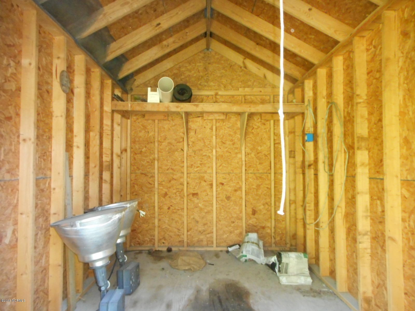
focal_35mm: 25
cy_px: 156
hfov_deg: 69.4
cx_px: 208
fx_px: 300
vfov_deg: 54.9
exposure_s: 1/25
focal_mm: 4.5
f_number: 3.7
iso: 800
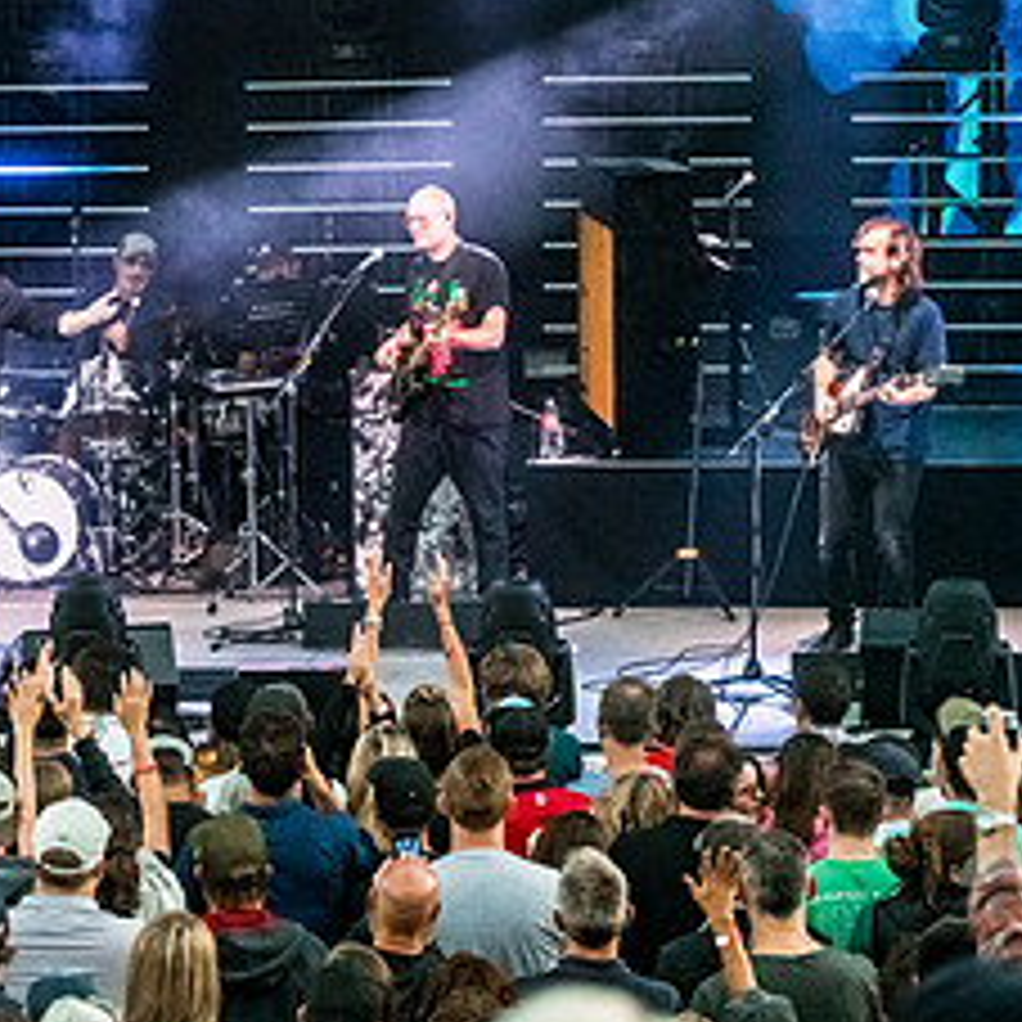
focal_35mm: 189
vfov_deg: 9.2
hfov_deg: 9.2
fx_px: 6313
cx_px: -36
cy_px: 308
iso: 5000
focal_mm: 87
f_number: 4
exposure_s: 1/400
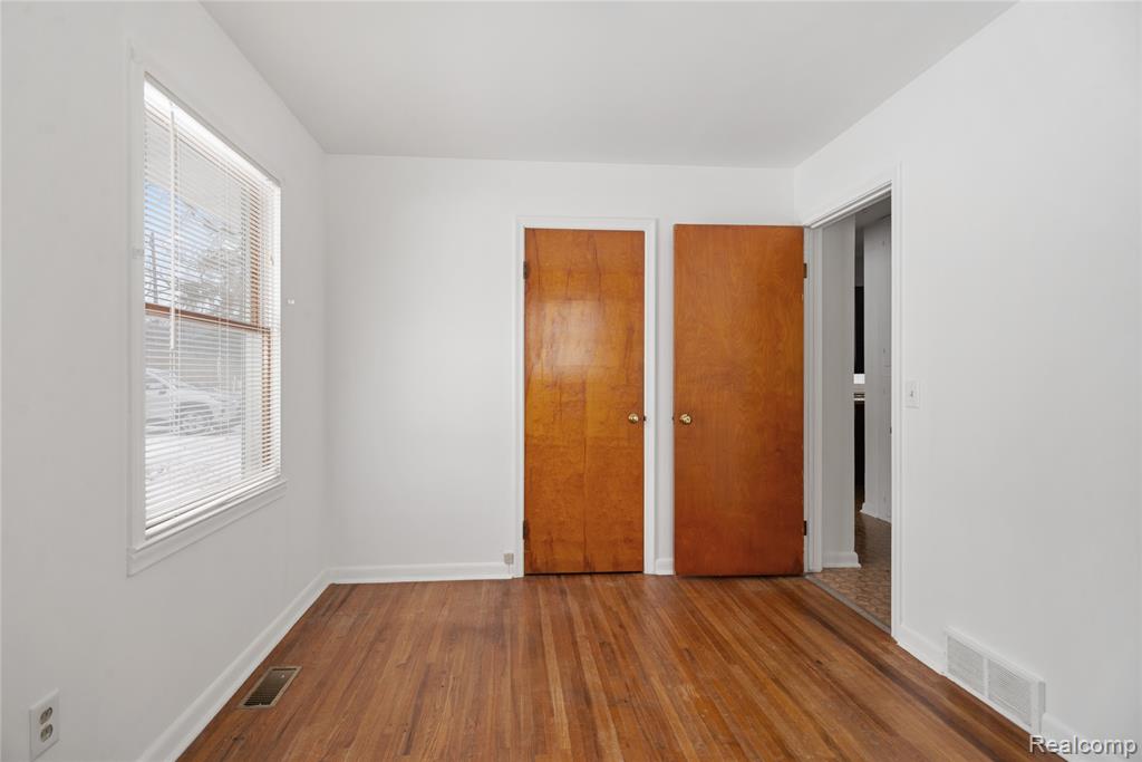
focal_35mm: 17
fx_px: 539
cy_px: 381
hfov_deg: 93.3
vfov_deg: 70.5
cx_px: 571
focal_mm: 17
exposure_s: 1/20
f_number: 8
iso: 320
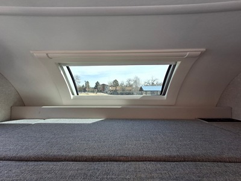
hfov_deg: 94.5
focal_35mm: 16
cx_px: 120
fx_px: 111
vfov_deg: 78.1
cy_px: 90
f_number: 2.2
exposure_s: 1/120
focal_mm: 1.64
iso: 50
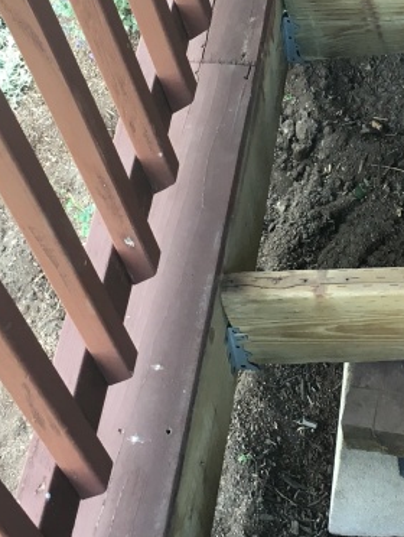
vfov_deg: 23.3
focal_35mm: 83
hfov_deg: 17.6
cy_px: 130
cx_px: 333
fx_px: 1289
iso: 25
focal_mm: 4.15
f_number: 2.2
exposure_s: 1/30
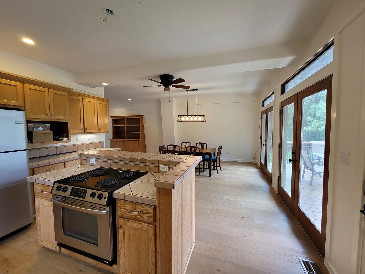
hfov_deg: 106.2
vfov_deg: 89.9
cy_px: 137
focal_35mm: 13
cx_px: 182
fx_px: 137
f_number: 2.2
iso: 160
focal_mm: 2.2
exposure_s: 1/60
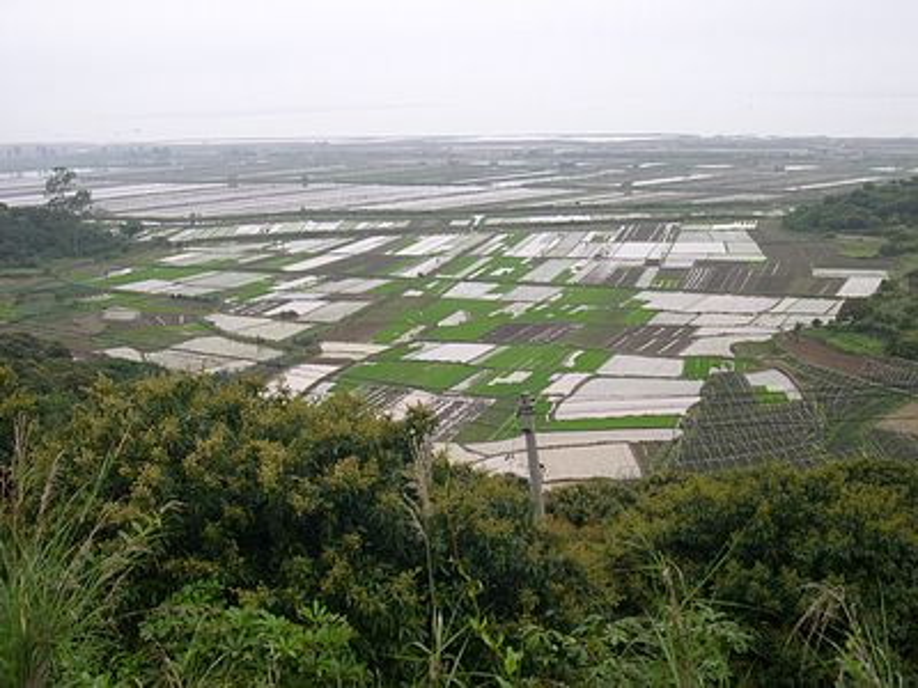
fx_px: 1246
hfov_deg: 40.4
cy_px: 344
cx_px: 459
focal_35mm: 47
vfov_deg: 30.9
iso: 100
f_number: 8.4
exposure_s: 1/103
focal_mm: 10.1
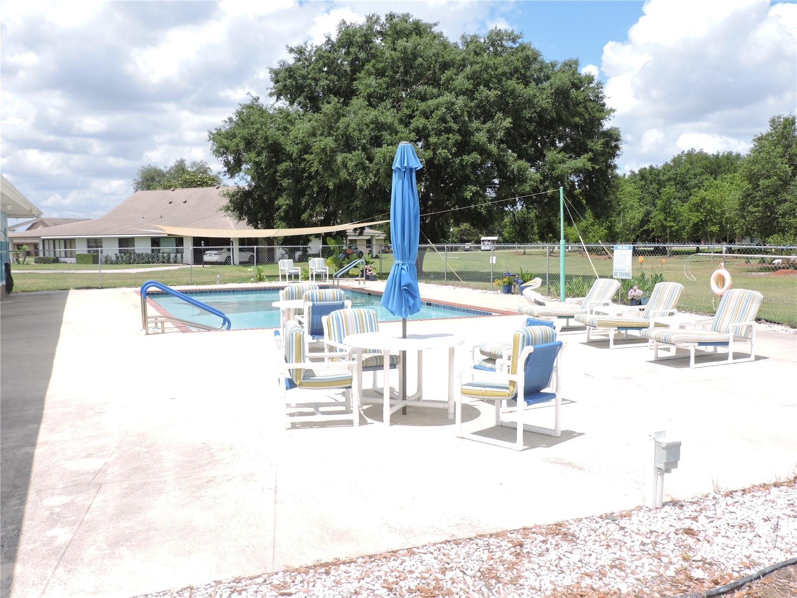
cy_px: 299
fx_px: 760
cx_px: 398
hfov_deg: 55.4
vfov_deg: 42.9
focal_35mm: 33
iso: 100
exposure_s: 1/1000
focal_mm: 5.9
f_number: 3.2
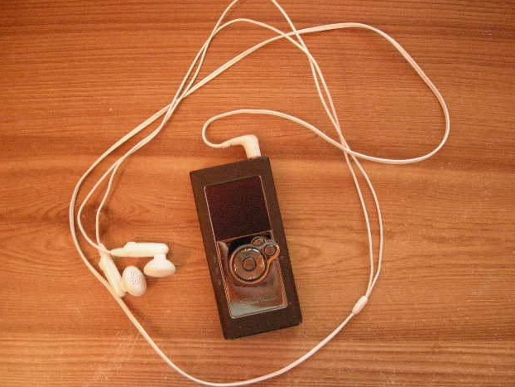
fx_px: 536
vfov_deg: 39.7
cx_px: 253
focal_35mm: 36
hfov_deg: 51.3
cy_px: 189
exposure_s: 1/2.9
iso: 800
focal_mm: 5.7
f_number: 2.8
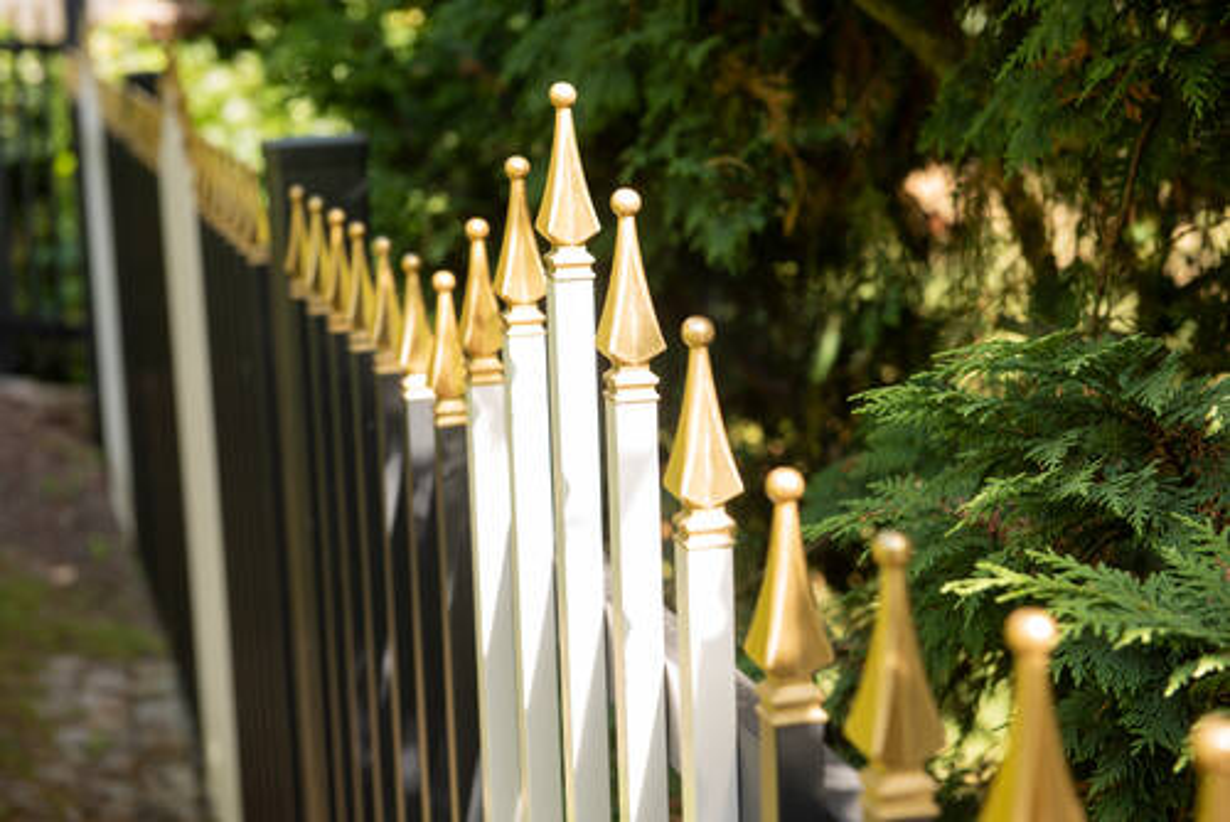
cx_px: 615
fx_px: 2393
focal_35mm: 70
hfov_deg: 28.8
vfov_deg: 19.5
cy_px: 411
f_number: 5
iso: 200
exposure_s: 1/125
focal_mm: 70
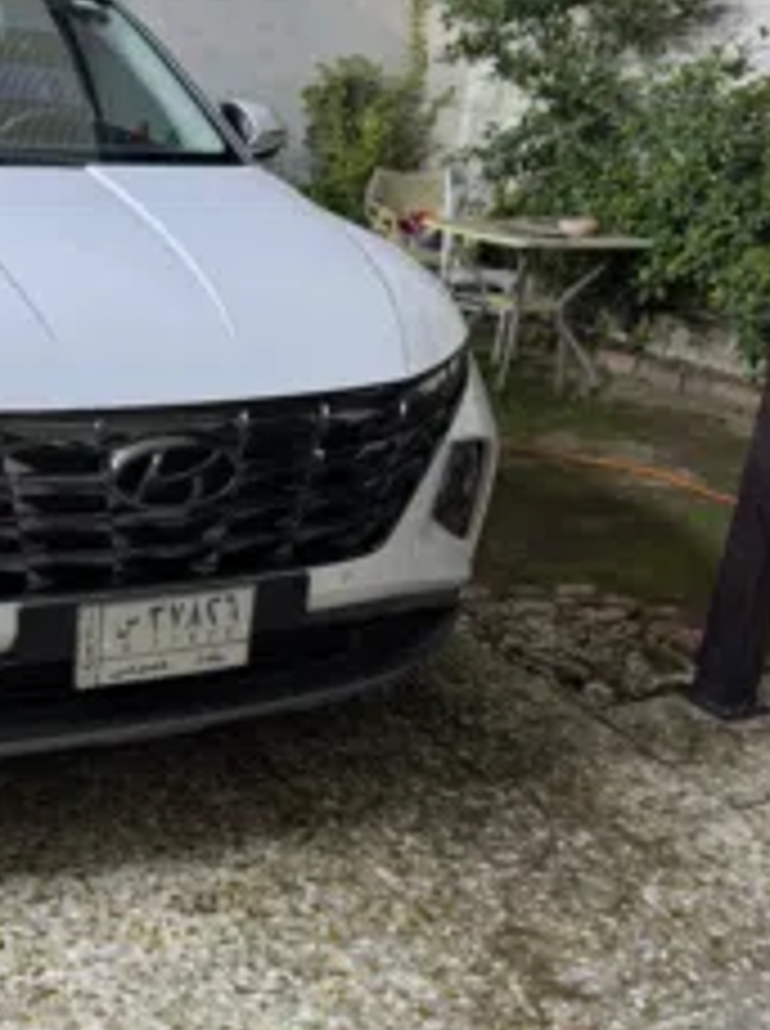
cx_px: 122
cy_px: 558
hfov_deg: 33.0
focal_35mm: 42
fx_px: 1249
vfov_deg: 44.8
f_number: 1.78
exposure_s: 1/51
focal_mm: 6.76
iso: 200
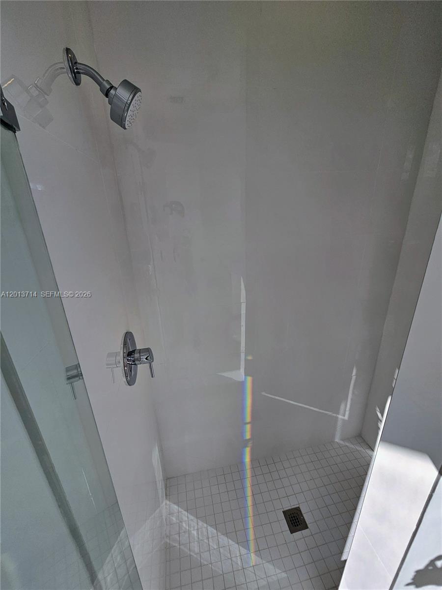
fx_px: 221
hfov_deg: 89.9
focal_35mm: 13
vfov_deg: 106.2
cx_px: 221
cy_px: 295
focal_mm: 2.2
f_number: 2.2
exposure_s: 1/236
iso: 50
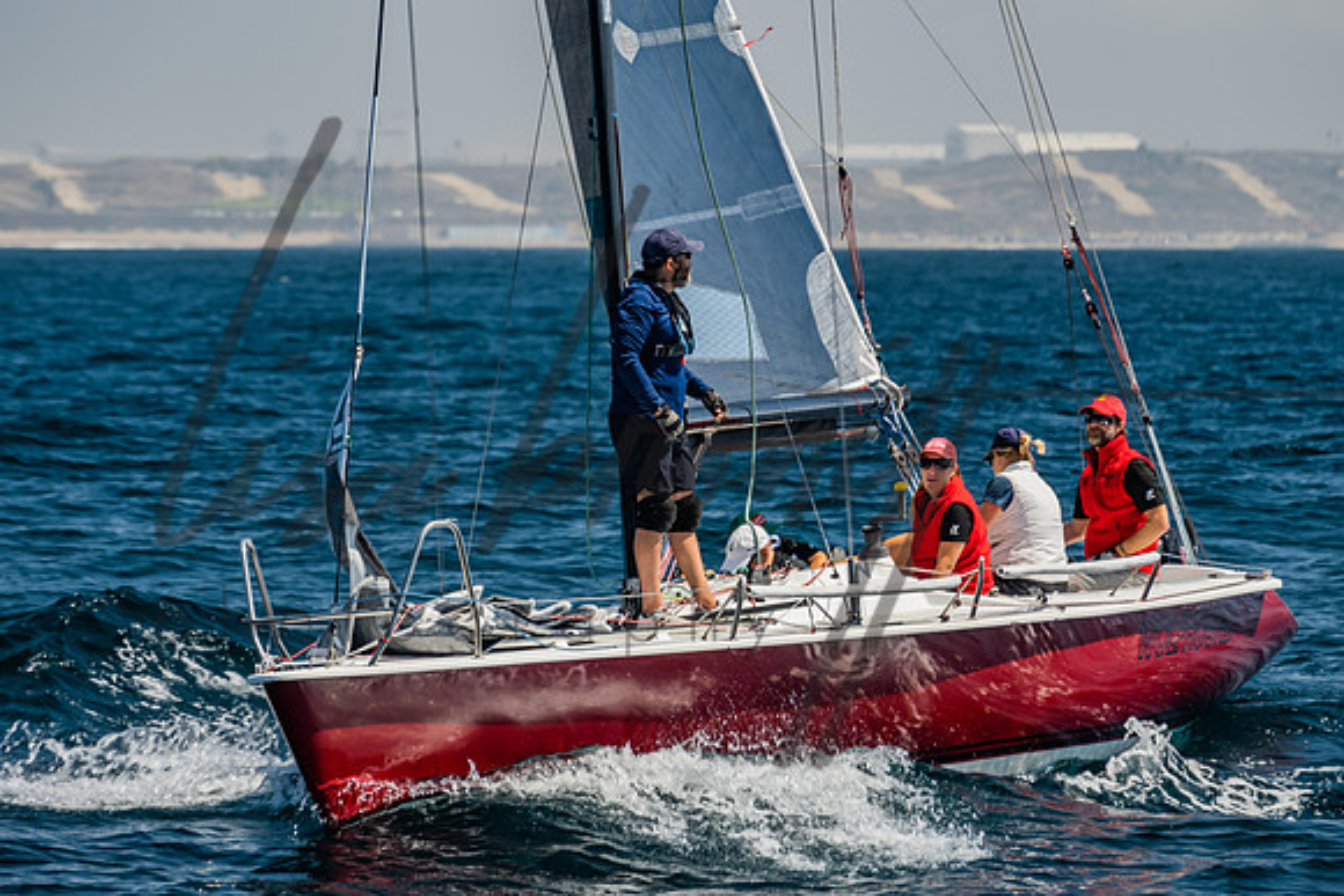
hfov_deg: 7.2
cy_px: 359
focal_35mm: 288
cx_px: 663
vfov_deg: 4.8
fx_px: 10744
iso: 160
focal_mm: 200
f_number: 6.3
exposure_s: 1/320
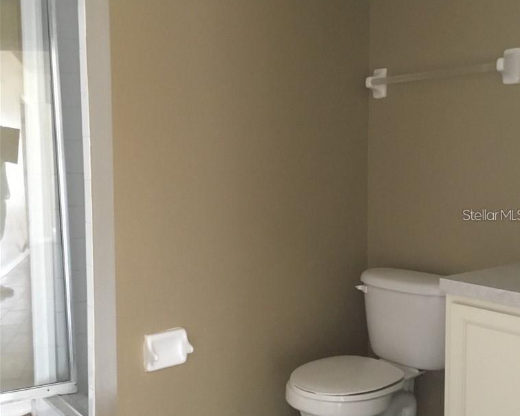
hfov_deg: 44.8
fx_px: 631
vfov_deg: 36.5
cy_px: 215
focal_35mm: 41
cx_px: 263
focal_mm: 3.3
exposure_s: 1/15
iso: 400
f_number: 2.4
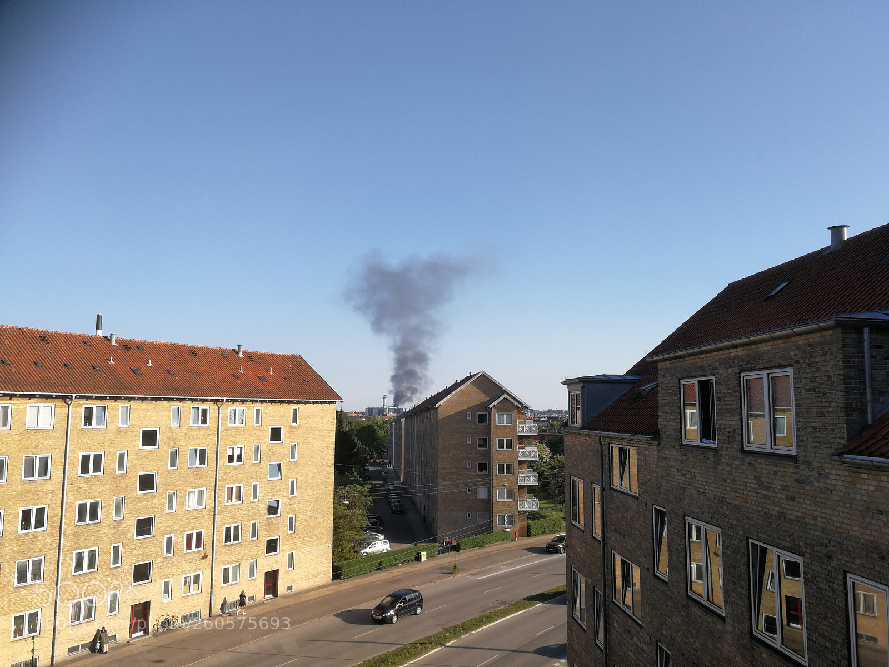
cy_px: 334
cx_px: 444
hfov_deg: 65.3
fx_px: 693
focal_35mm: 27
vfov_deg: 51.4
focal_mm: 3.95
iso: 50
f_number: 2.2
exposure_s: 1/479
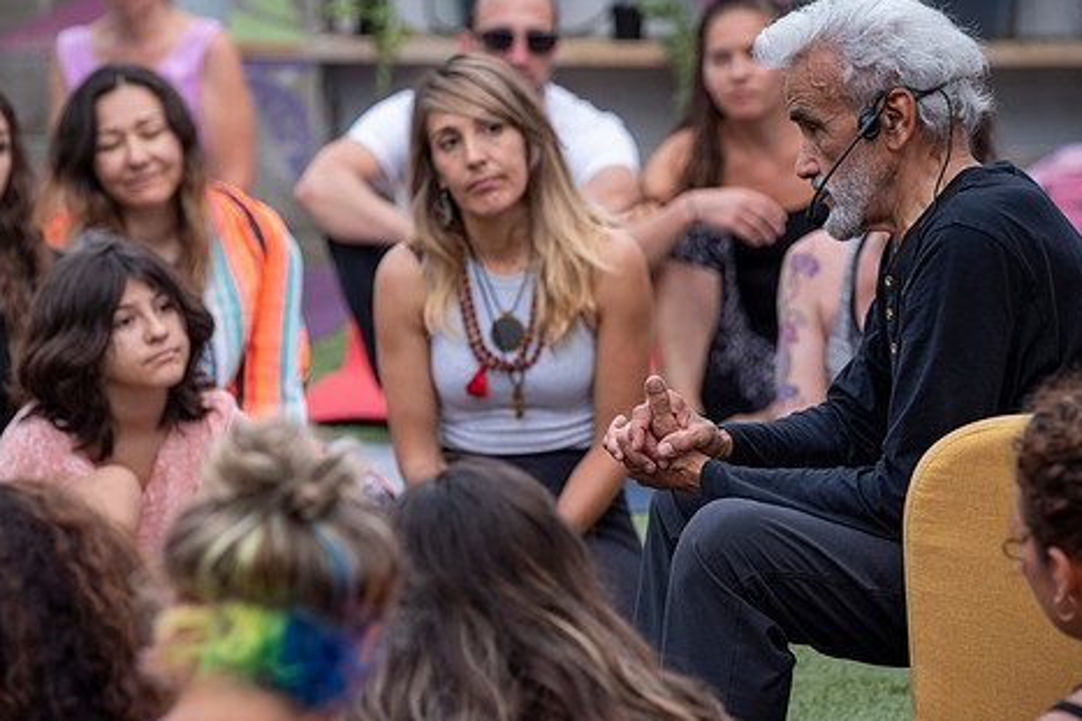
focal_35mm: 205
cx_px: 468
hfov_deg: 10.0
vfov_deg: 6.7
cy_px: 407
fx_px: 6159
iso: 800
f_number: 4.5
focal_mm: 165
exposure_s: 1/200
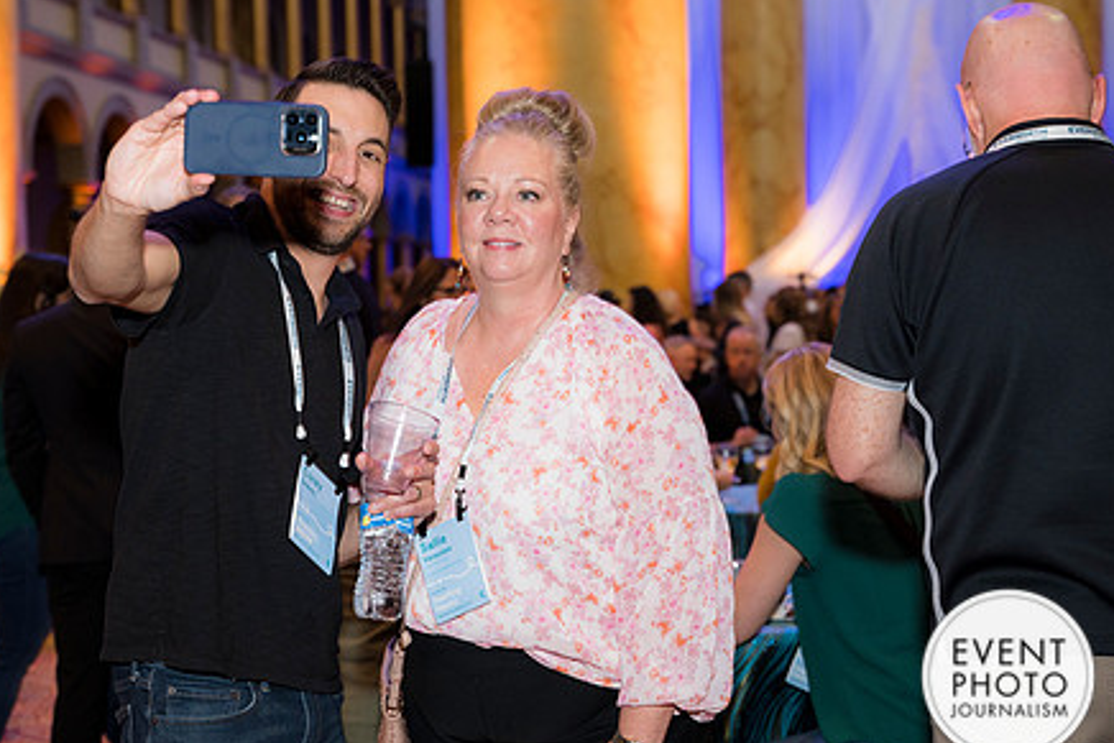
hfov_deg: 26.9
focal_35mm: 75
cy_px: 351
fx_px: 2321
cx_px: 439
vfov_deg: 18.2
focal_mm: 56
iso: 800
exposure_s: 1/100
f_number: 4
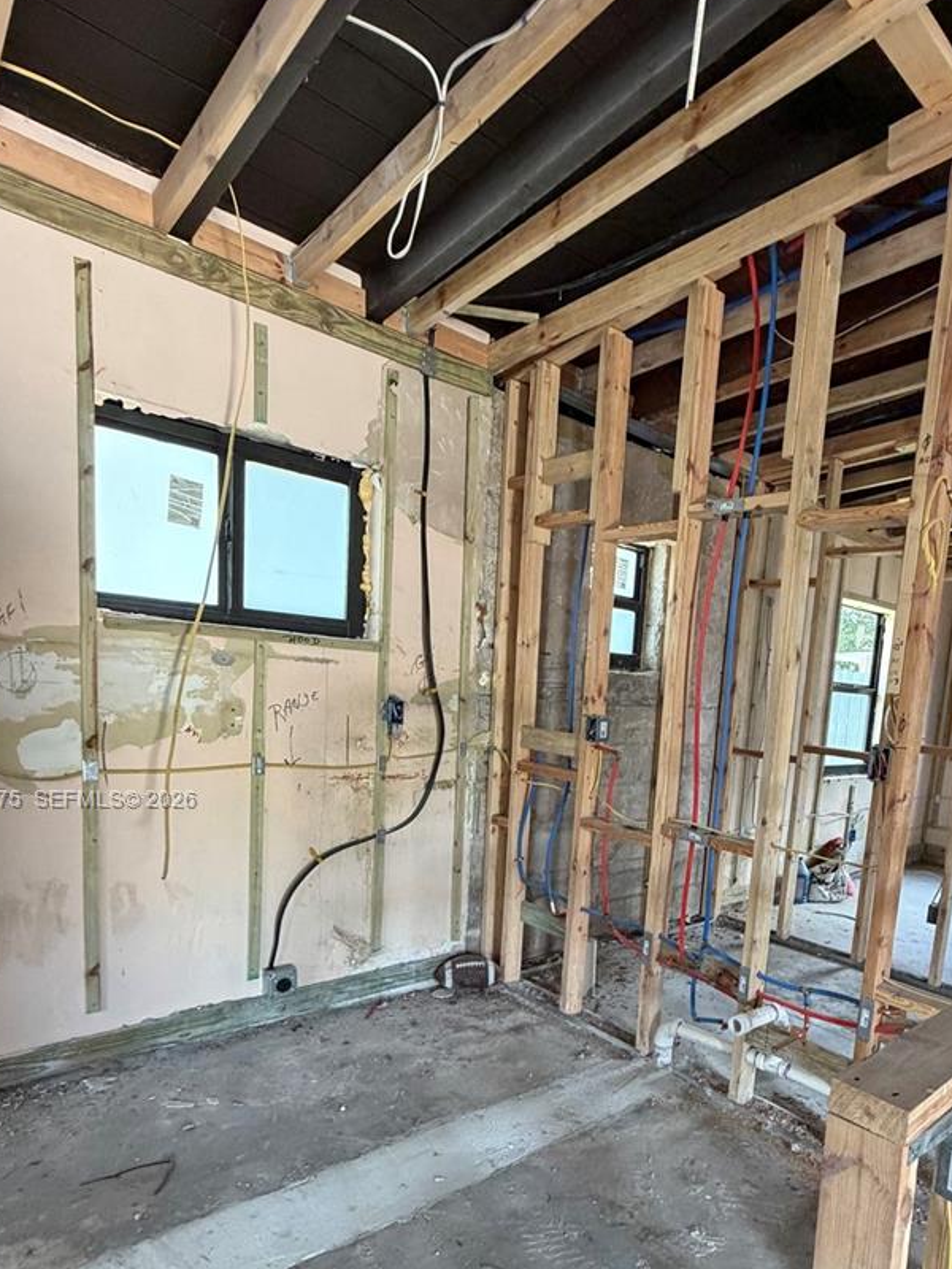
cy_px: 801
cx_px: 616
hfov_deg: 62.2
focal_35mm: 21
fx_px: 770
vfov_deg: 77.4
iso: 320
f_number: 2.2
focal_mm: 2.22
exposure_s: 1/63
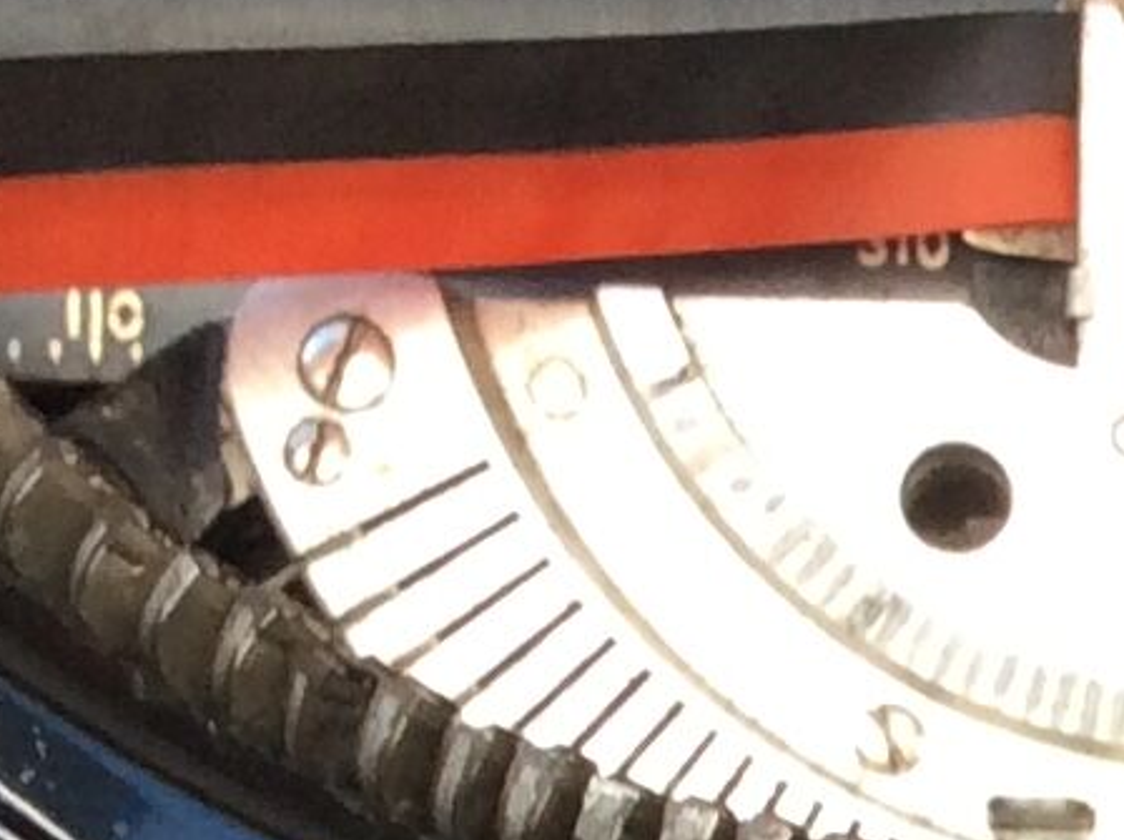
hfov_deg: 10.6
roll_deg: -1.2
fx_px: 6001
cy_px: 1647
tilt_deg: -25.0
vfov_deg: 7.7
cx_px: 1227
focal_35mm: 185
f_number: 2.4
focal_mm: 3.3
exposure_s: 1/100
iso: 50
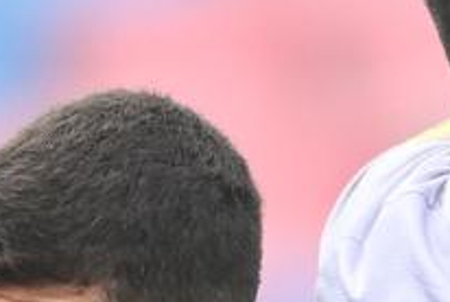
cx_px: 511
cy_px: 487
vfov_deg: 0.4
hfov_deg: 0.7
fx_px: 38968
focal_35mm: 3113
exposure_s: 1/1600
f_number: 2.8
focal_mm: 400
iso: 1000
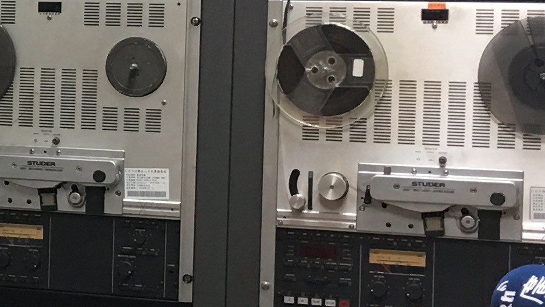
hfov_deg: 14.4
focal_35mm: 136
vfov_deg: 8.9
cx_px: -341
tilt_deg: -0.7
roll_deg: -1.4
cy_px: 98
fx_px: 1965
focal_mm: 4.15
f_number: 2.2
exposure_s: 1/30
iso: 40
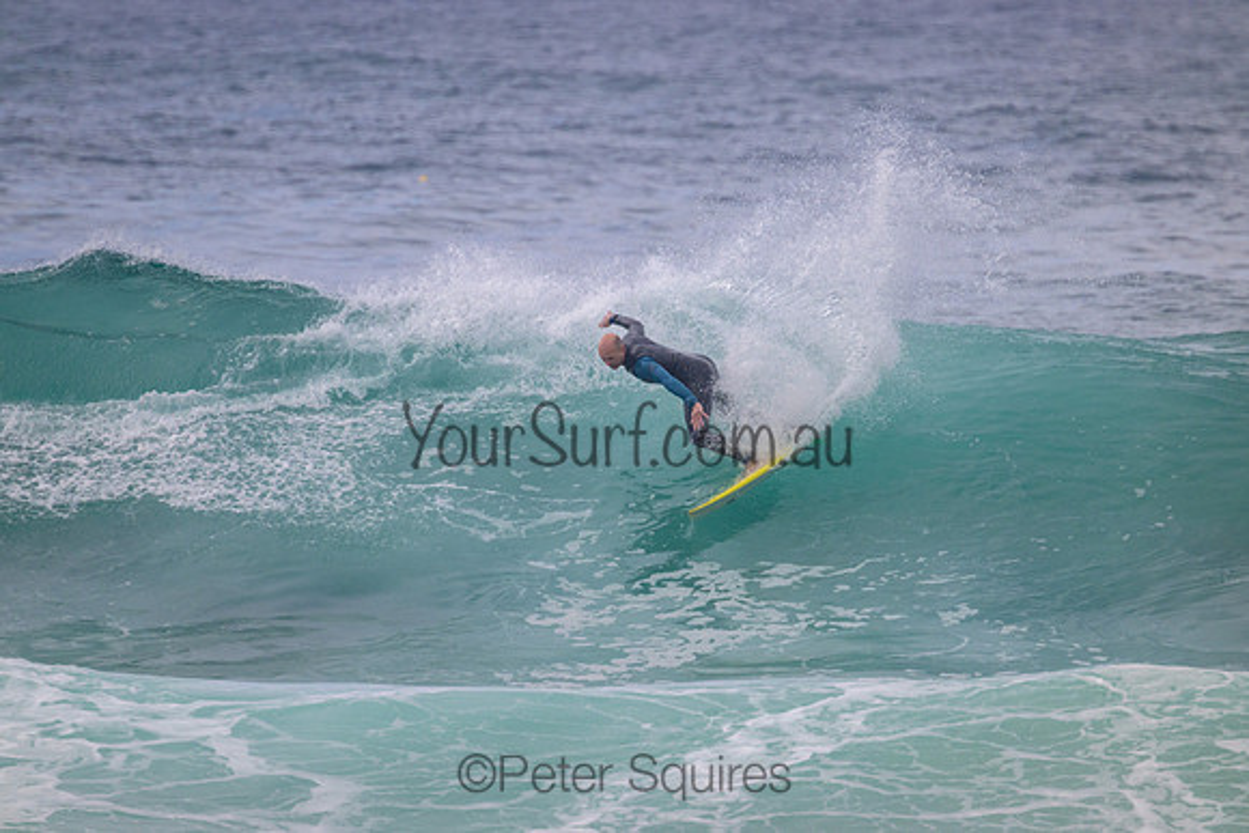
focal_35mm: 800
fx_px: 27761
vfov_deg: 1.7
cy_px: 416
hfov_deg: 2.6
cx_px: 624
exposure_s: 1/2000
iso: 800
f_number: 11
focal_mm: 800
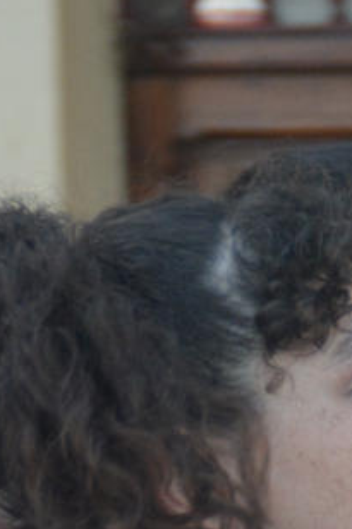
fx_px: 8193
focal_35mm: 558
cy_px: 1122
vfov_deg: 3.7
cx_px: 629
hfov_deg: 2.5
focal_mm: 56
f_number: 5
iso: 640
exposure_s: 1/250
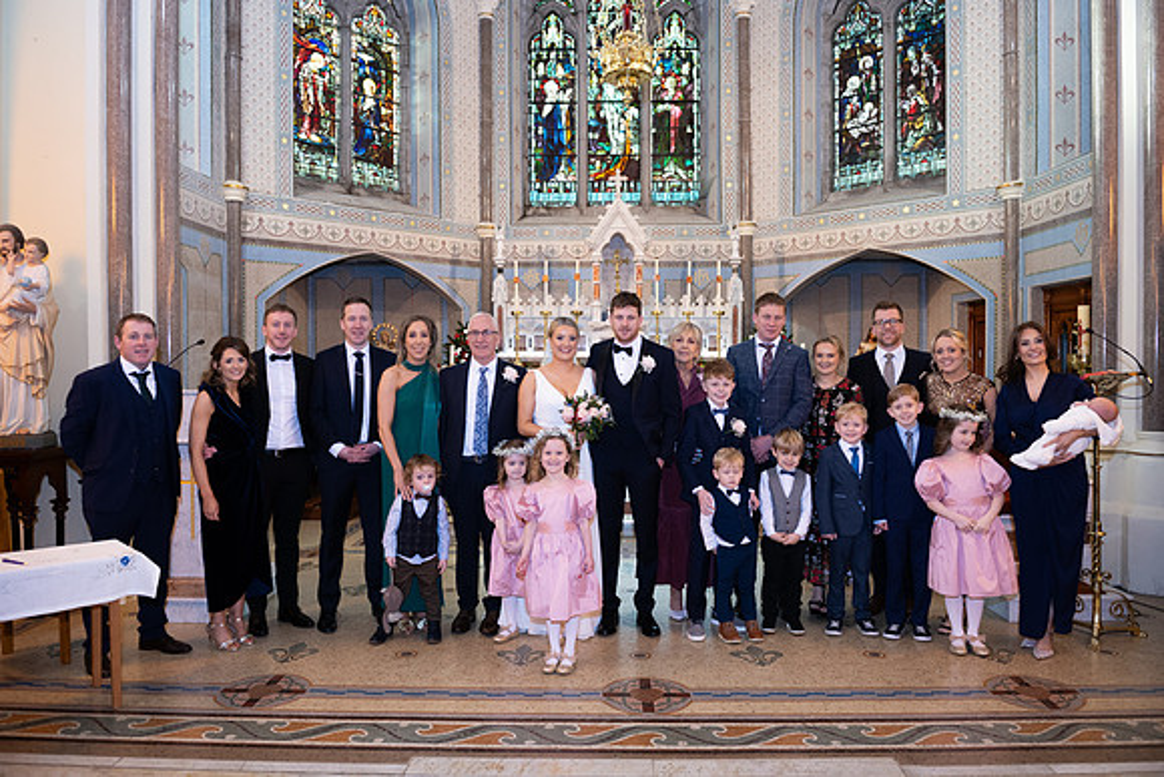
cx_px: 582
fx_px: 797
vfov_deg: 52.0
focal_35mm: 25
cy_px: 388
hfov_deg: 72.3
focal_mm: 24
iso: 640
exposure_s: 1/160
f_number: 3.5
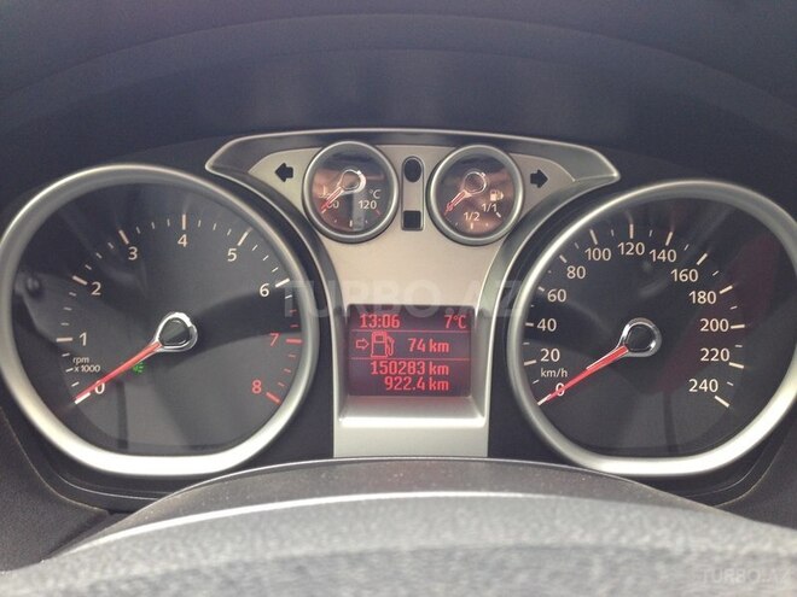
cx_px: 398
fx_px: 760
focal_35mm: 33
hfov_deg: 55.4
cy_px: 298
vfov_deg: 42.9
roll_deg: -1.6
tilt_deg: -16.6
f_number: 2.4
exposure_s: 1/20
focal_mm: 4.12
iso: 50
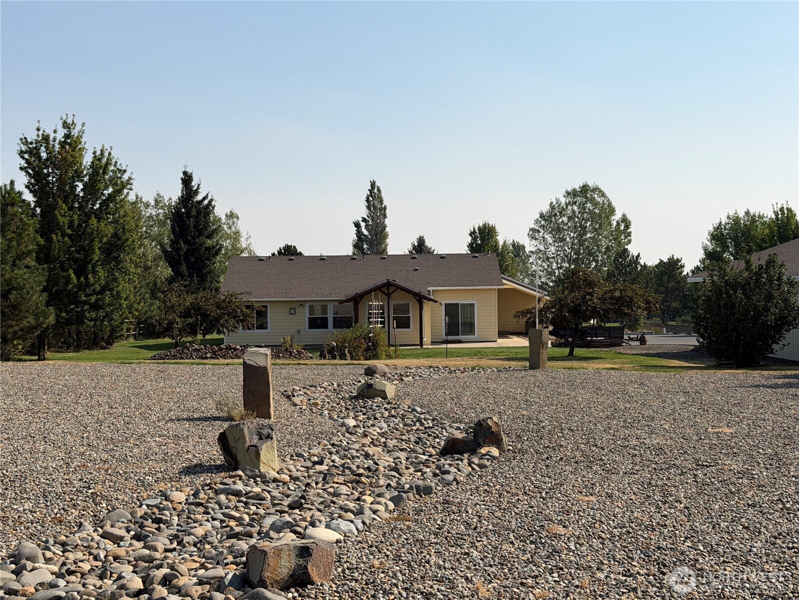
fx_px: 1108
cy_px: 300
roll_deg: +0.7
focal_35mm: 48
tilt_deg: -1.6
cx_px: 400
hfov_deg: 39.7
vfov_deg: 30.3
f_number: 1.78
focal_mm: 6.76
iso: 64
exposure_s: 1/7143
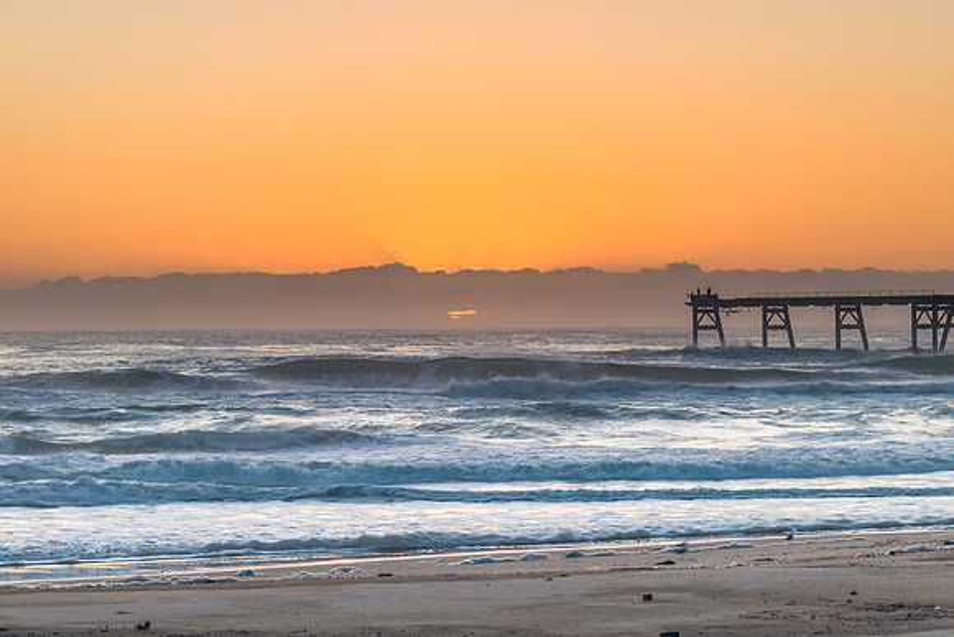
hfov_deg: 19.6
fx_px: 2757
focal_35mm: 104
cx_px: 444
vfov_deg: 13.2
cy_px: 341
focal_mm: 85
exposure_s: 1/8
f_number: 9
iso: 64
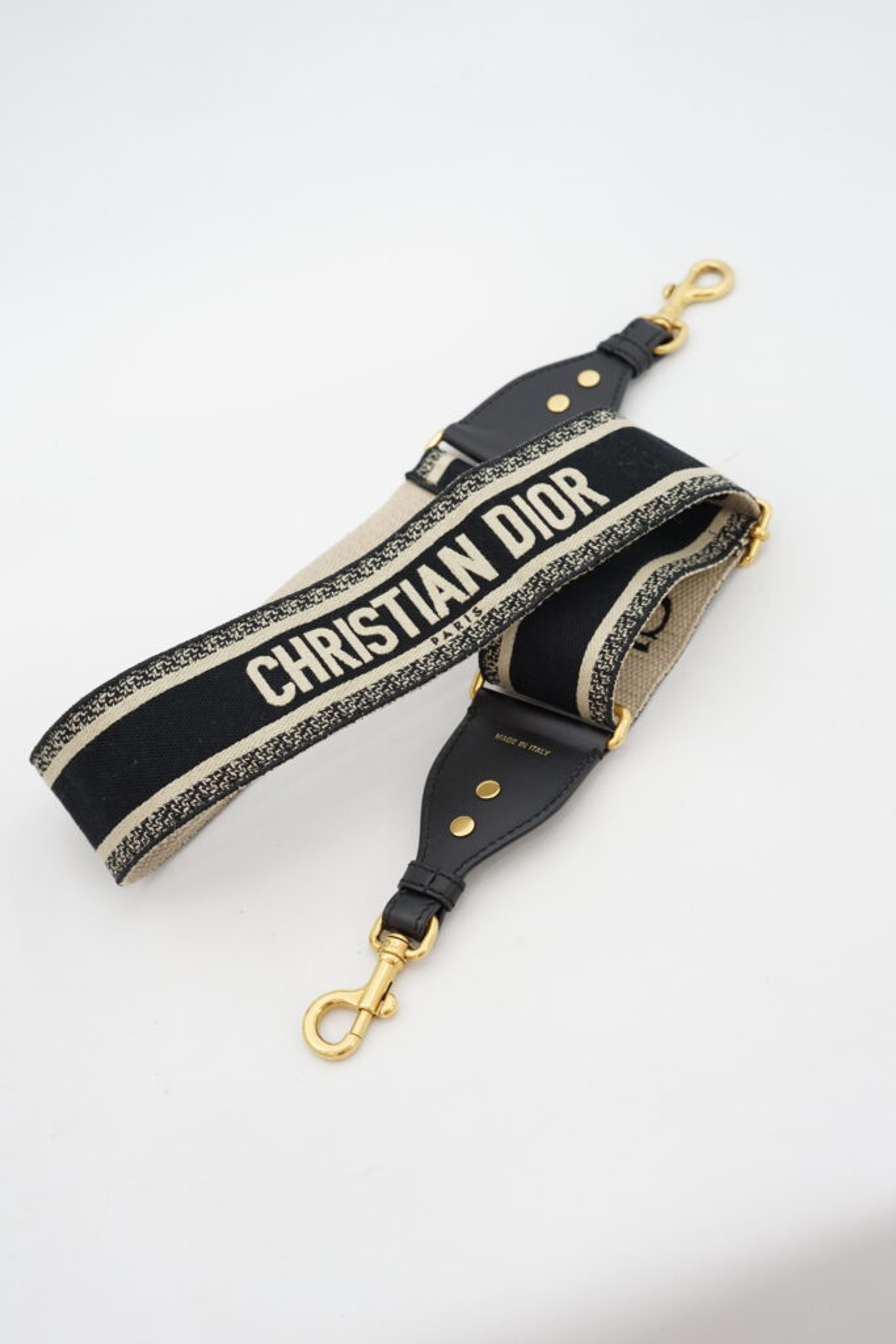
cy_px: 672
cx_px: 448
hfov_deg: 27.0
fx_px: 1866
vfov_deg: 39.6
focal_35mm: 50
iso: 640
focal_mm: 50
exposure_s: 1/13
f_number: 6.3
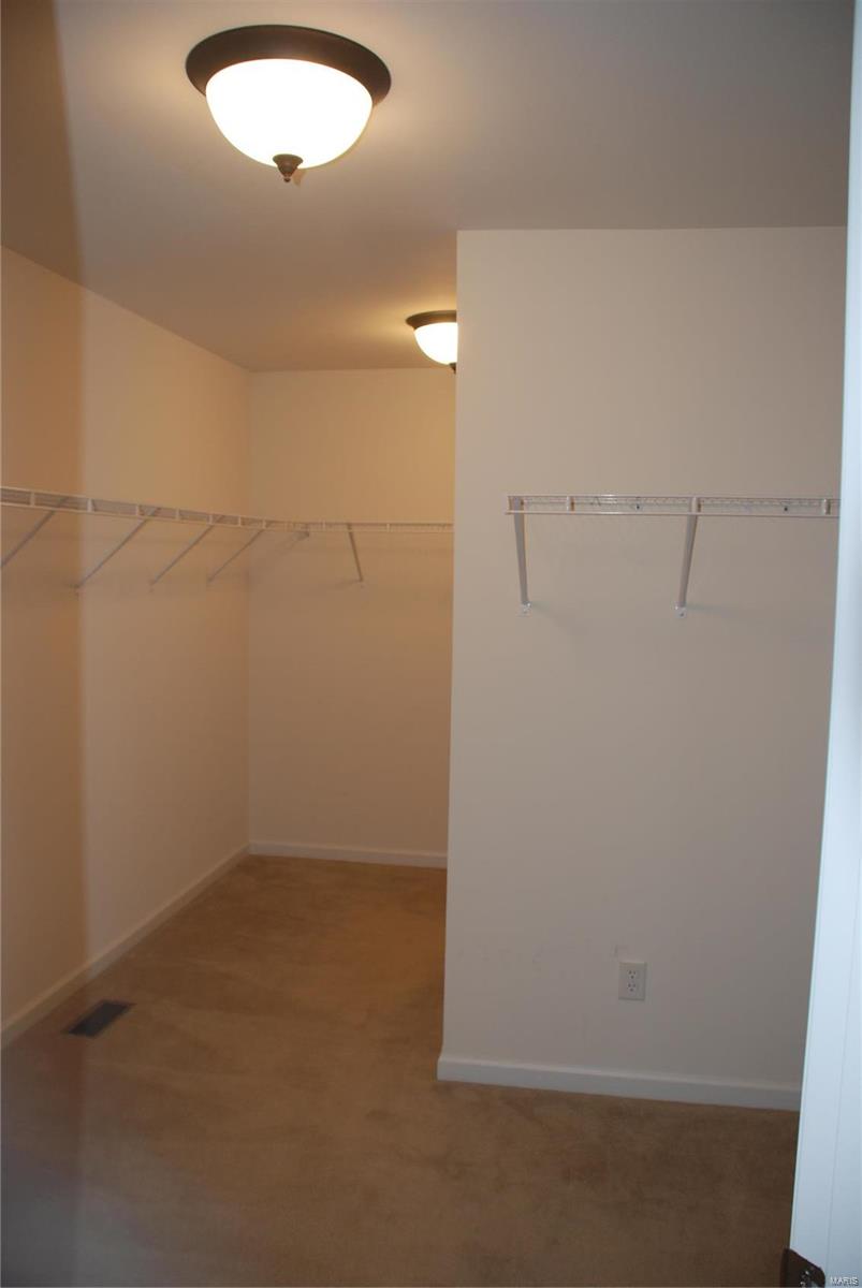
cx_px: 431
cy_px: 644
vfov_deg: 61.9
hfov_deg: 43.7
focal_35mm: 30
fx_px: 1075
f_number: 3.8
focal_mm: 20
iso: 200
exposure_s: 1/60
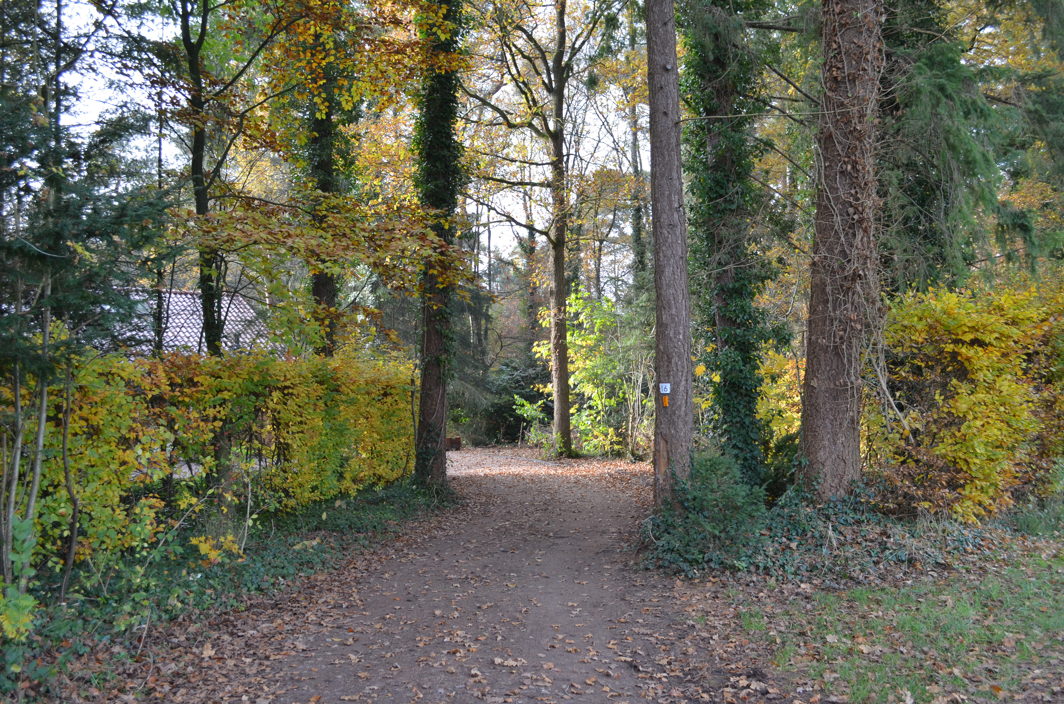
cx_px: 532
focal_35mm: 33
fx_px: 973
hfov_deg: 57.3
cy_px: 352
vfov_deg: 39.8
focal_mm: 22
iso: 320
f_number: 5.6
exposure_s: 1/125
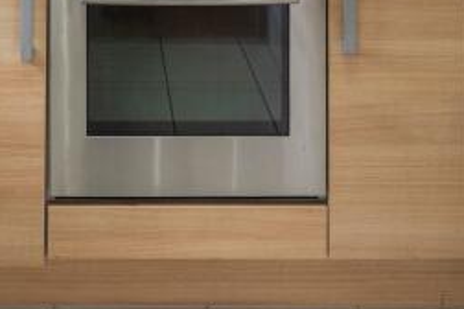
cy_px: -247
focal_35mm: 65
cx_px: 114
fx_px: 838
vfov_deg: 17.2
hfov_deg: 30.4
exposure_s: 1/6
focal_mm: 16
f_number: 8
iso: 320
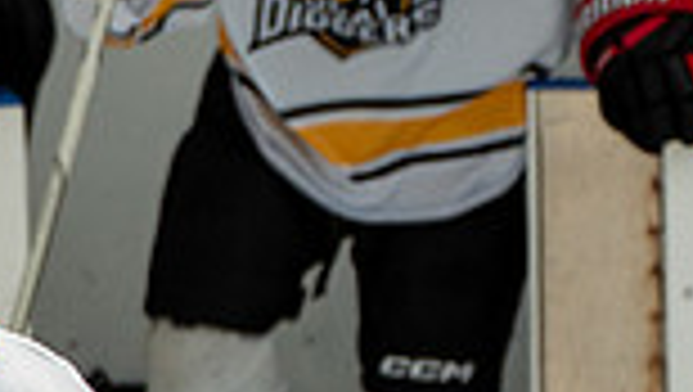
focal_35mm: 1200
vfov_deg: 1.0
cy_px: 1161
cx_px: -698
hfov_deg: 1.8
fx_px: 22074
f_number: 3.5
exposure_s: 1/1600
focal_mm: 150
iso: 800
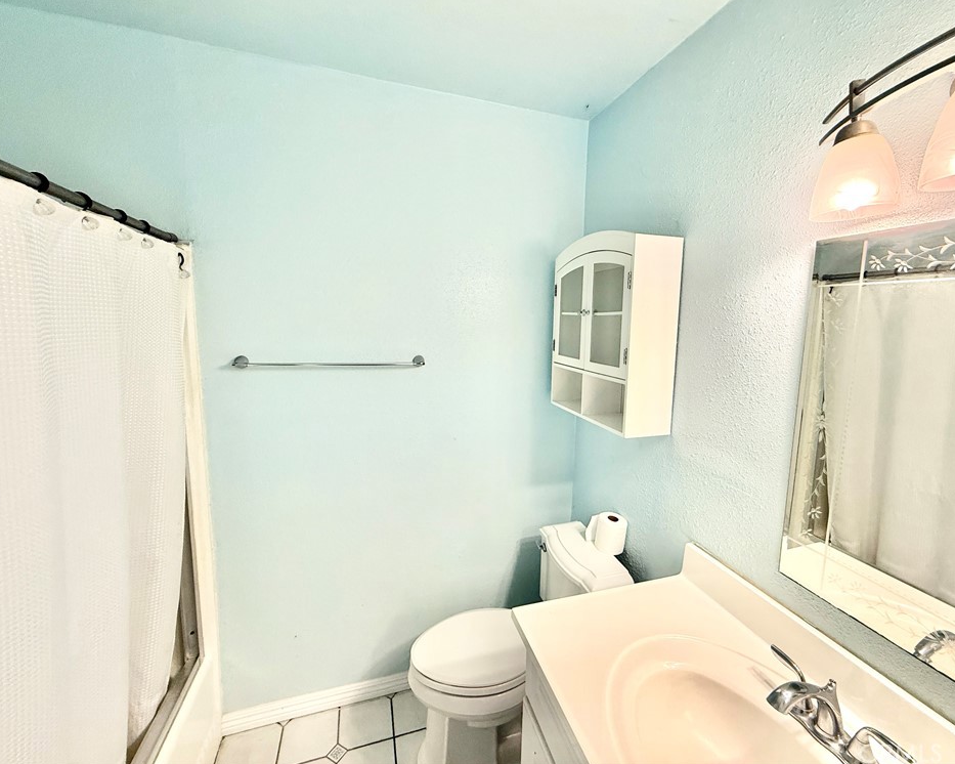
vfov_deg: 84.0
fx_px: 424
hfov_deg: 96.7
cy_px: 375
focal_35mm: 15
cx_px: 508
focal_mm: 2.22
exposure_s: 1/120
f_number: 2.2
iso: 200
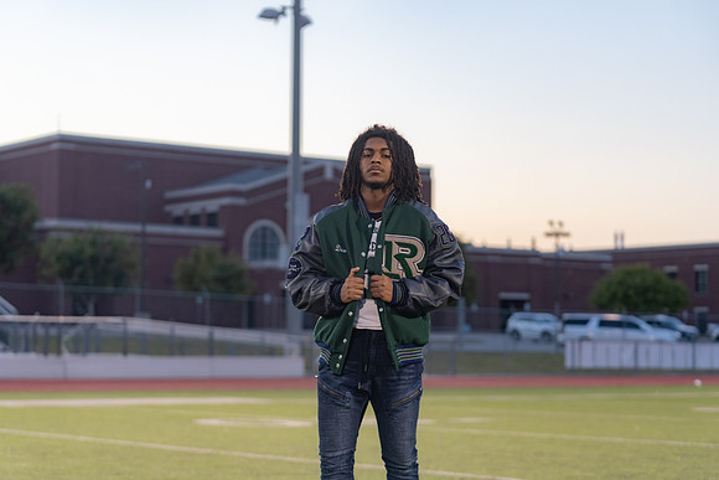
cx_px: 360
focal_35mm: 80
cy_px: 240
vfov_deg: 17.1
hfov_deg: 25.4
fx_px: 1596
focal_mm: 78
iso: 1000
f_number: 2.8
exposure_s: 1/320
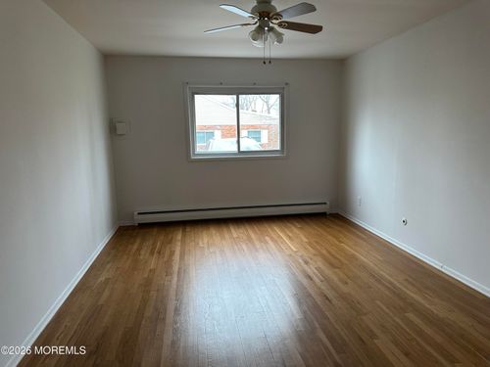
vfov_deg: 56.8
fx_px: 340
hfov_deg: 71.6
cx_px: 245
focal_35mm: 24
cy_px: 184
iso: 100
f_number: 1.78
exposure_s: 1/121
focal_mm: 6.86
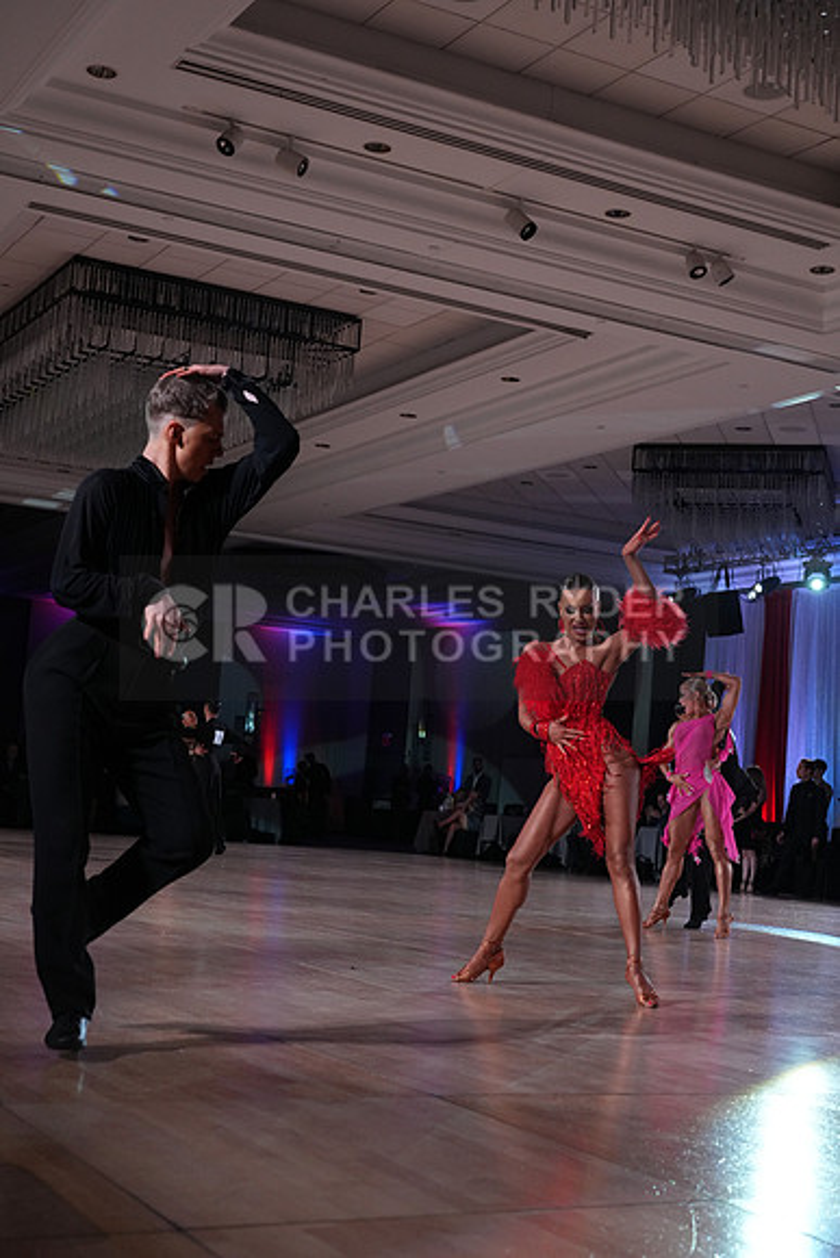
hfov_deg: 29.3
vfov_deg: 42.7
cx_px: 420
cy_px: 629
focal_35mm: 46
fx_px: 1609
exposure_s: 1/400
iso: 2500
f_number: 5
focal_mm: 46
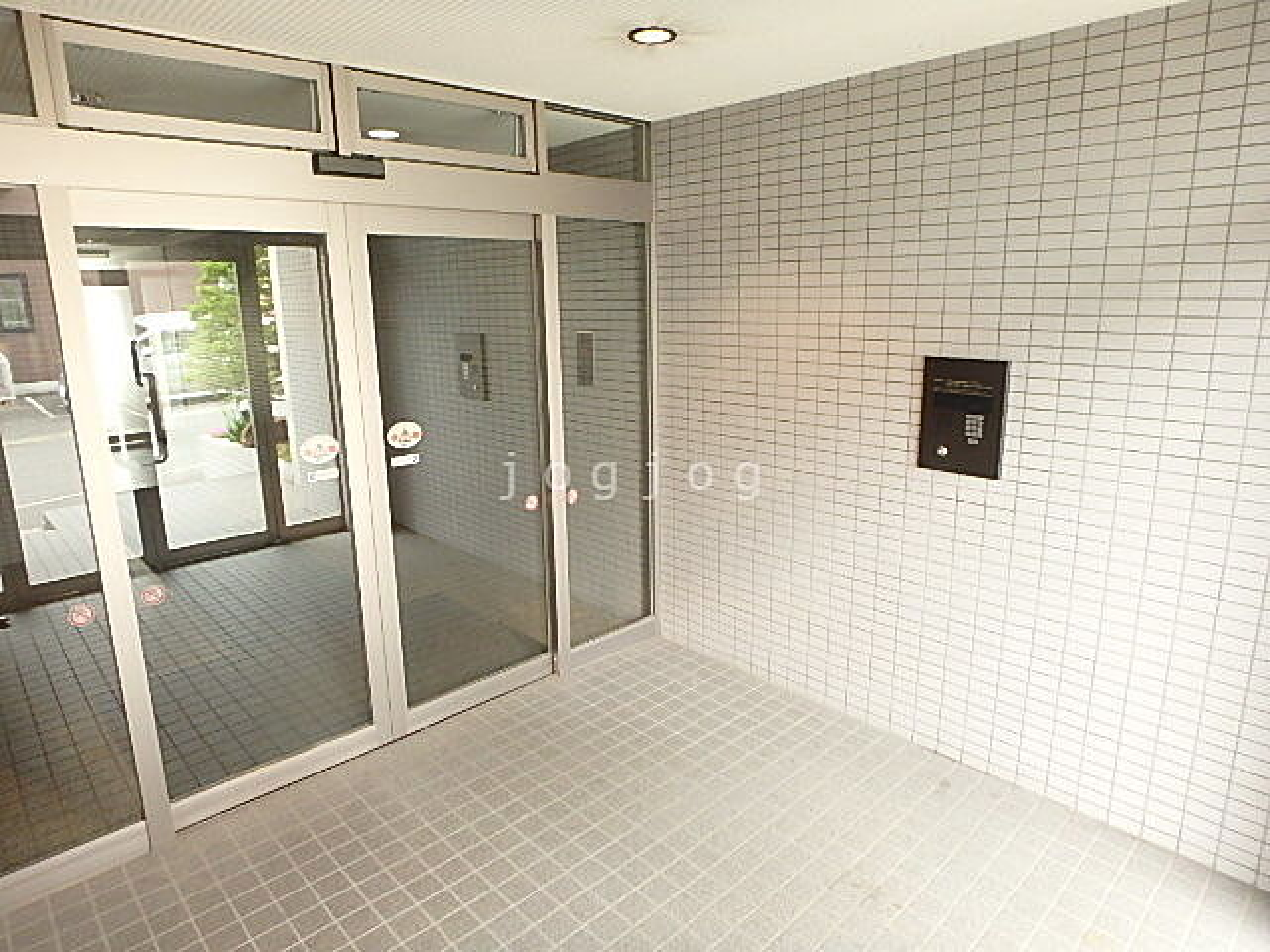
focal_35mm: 21
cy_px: 476
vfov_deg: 63.4
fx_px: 770
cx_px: 635
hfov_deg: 79.0
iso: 640
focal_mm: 3.7
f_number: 3.5
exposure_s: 1/30
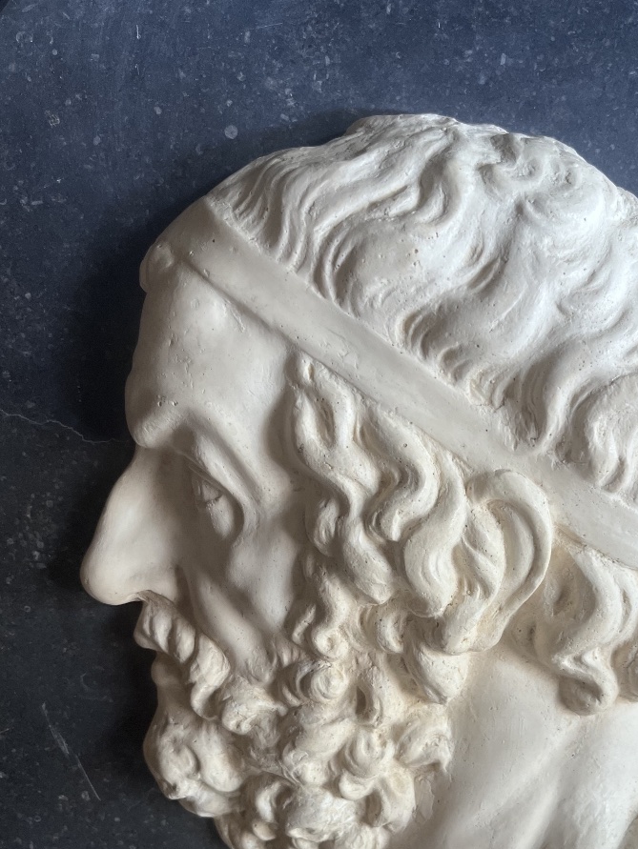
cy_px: 555
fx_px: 859
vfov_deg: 51.8
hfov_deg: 40.3
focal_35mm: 35
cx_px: 414
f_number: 1.6
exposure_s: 1/100
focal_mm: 5.1
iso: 125
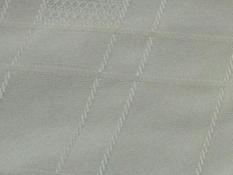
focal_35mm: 124
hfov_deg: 13.6
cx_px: 468
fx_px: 835
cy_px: -3
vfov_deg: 11.8
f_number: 3.3
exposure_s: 1/125
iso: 640
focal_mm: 4.1
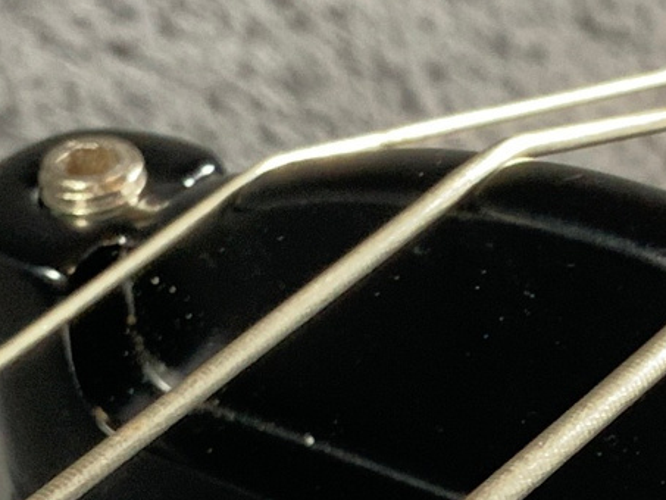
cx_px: 610
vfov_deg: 8.8
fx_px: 3156
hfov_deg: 12.0
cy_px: 784
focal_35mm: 164
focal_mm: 3
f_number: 1.8
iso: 64
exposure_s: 1/52
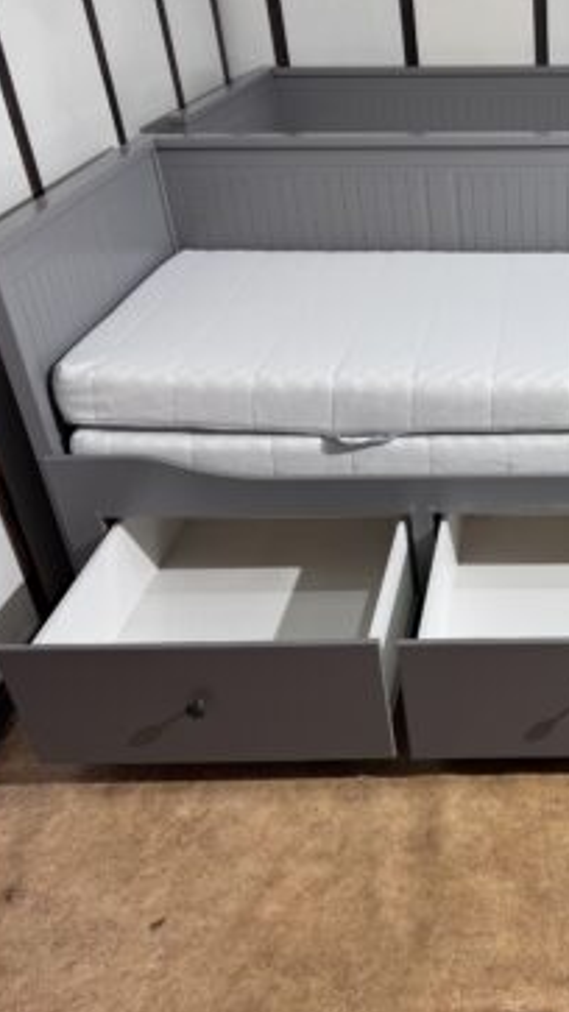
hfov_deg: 30.5
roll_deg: +0.1
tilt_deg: -32.1
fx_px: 966
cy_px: 509
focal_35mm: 36
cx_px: 569
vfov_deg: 55.3
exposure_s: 1/50
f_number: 1.78
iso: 125
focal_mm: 6.76
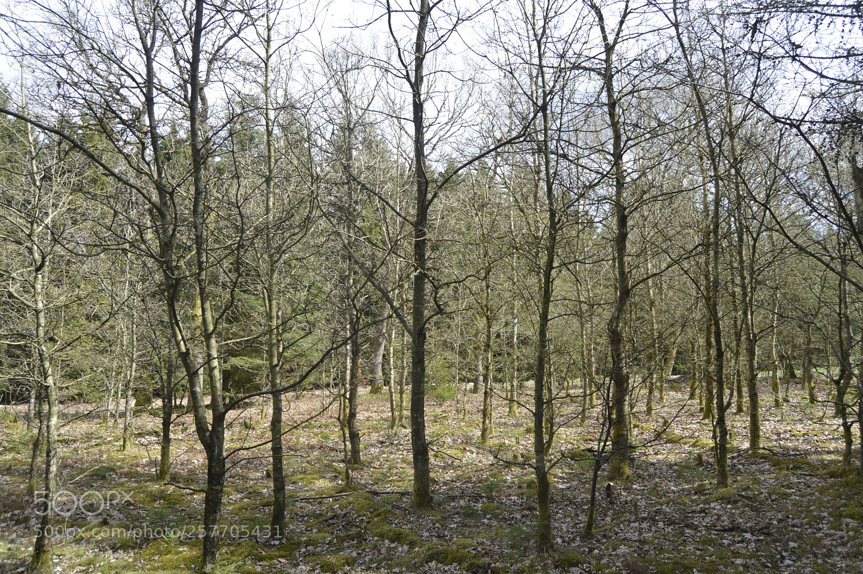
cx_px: 432
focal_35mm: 27
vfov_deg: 47.9
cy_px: 287
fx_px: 647
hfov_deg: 67.4
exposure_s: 1/160
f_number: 6.3
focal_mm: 18
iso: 100
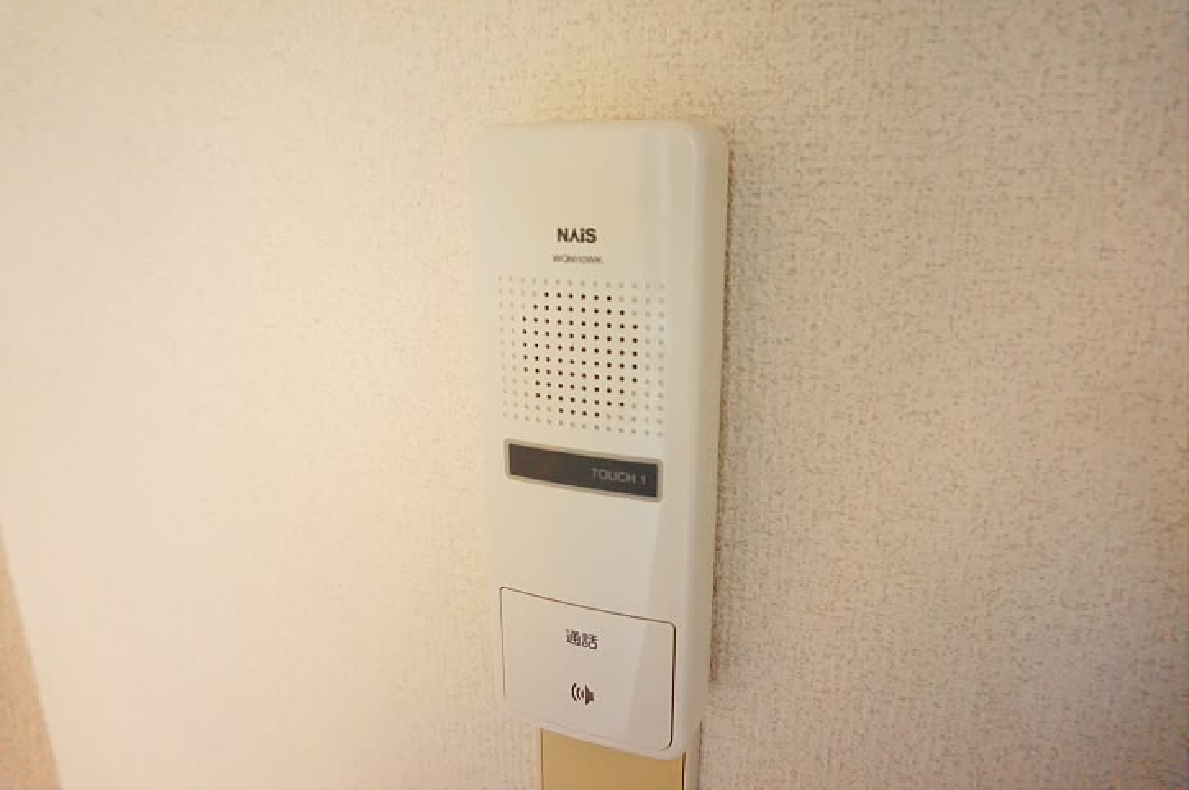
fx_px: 792
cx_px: 594
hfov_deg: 73.8
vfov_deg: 53.0
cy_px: 395
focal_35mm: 24
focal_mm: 16
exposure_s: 1/60
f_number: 3.5
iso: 3200
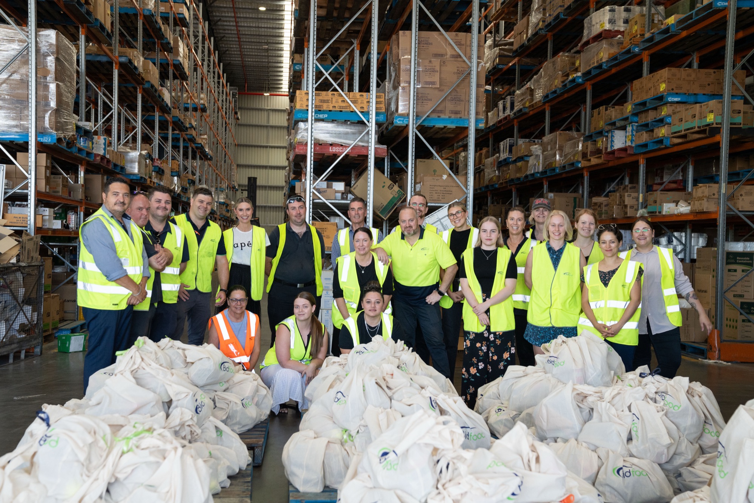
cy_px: 252
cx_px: 377
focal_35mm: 45
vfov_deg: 29.9
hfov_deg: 43.6
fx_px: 942
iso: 1600
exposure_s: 1/500
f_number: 4.5
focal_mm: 45
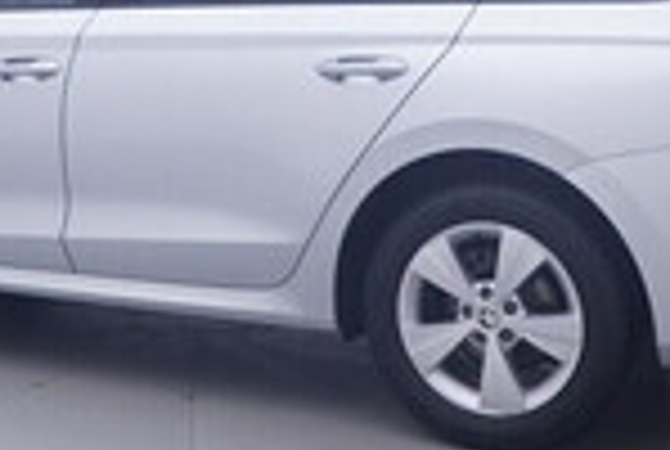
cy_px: 20
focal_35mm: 83
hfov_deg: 24.3
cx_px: 205
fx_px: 1545
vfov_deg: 16.3
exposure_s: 1/80
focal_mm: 15
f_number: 5
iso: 200
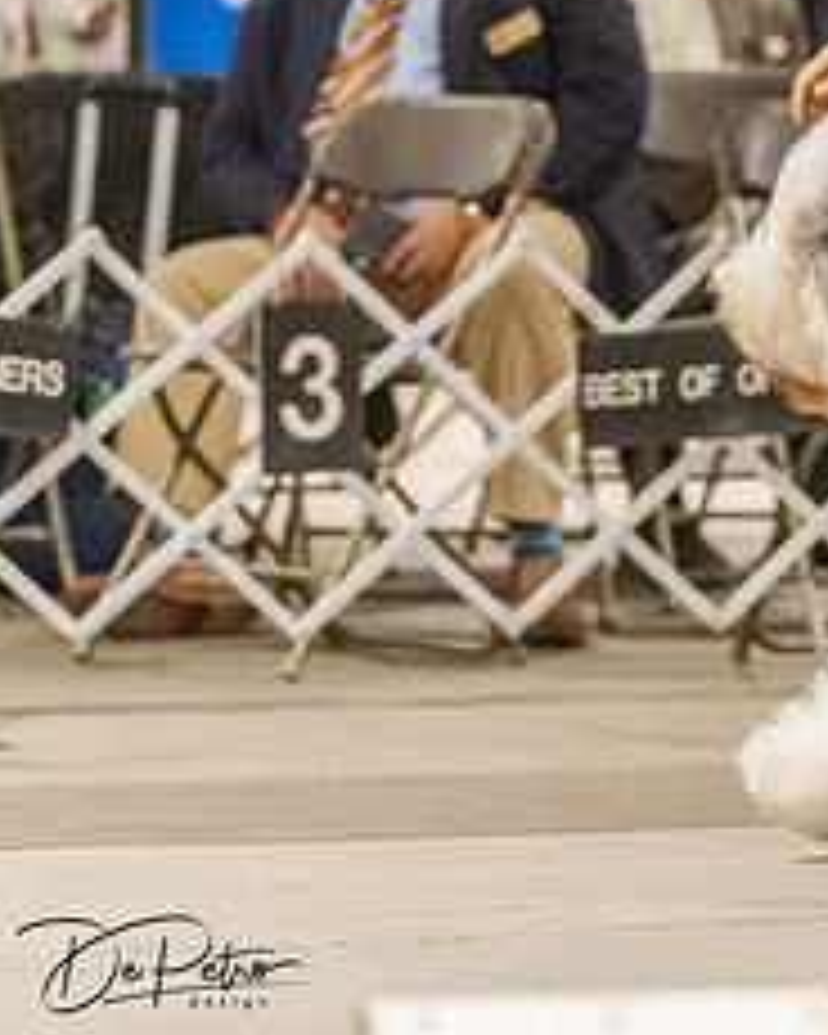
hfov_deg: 4.1
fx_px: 11487
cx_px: 1085
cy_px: 76
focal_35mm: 375
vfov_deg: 5.2
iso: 6400
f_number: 3.2
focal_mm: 136
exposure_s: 1/400
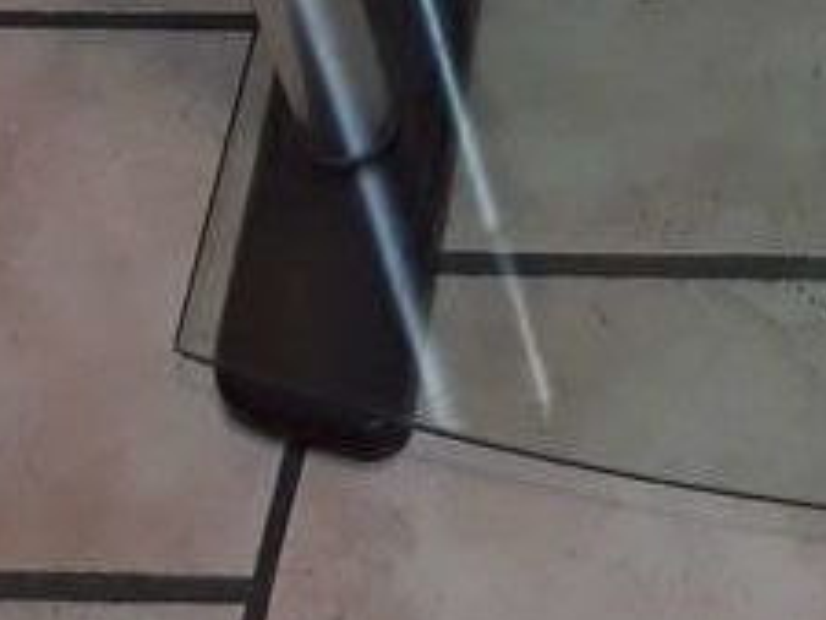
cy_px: -594
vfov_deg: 11.3
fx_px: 2865
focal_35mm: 120
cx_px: 1149
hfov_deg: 15.4
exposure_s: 1/50
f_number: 1.7
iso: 200
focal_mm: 3.71
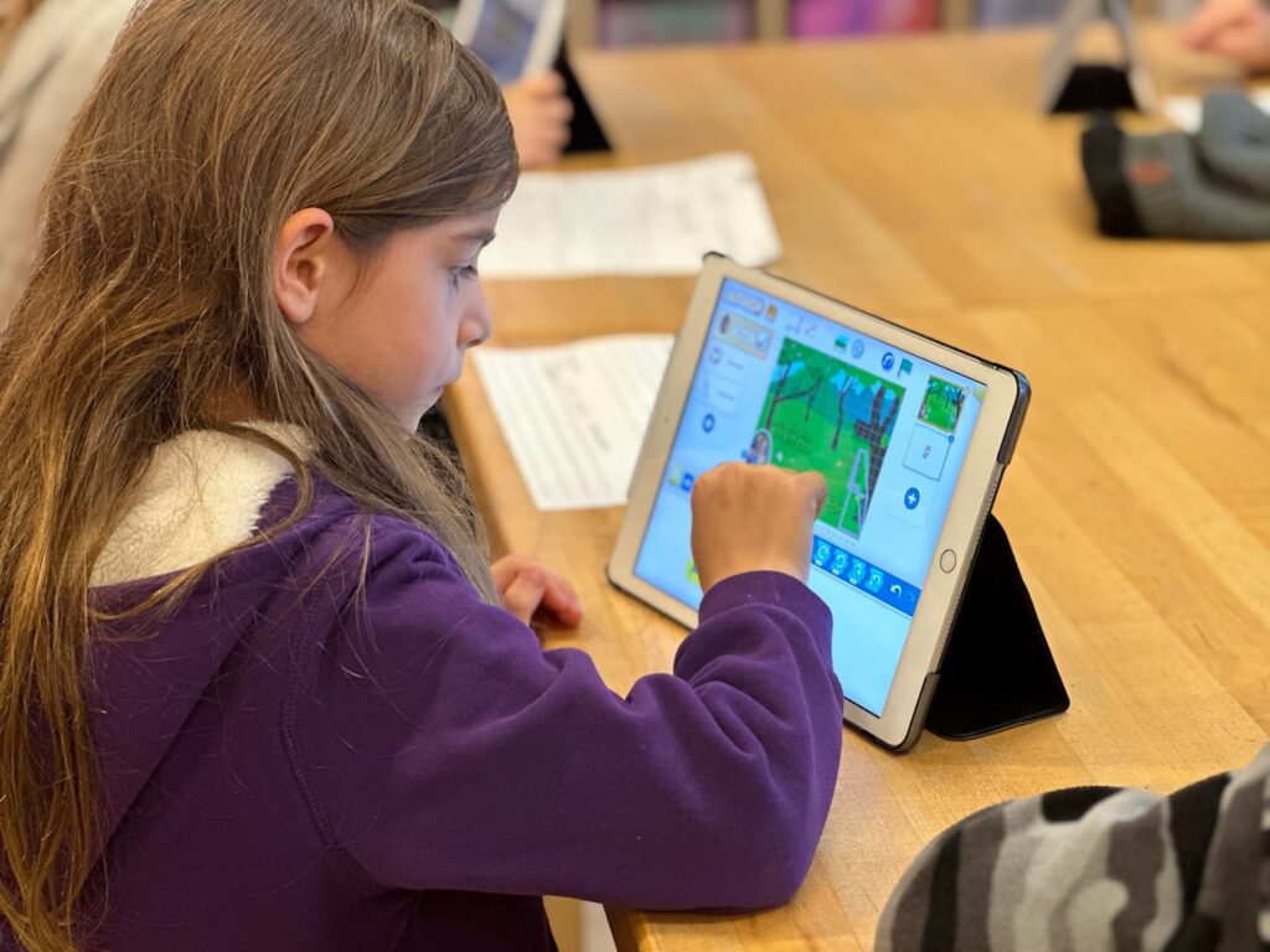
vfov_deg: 19.1
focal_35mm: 77
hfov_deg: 25.3
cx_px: 635
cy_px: 476
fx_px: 2825
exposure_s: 1/40
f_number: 2.8
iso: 160
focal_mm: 9
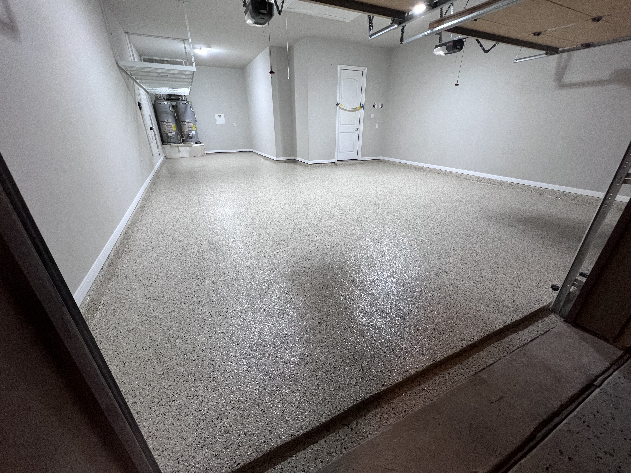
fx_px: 237
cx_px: 316
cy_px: 236
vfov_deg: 89.9
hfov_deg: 106.2
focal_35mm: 13
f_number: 1.8
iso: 200
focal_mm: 1.57
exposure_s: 1/60
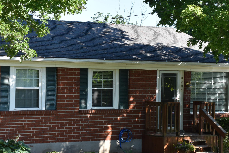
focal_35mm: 126
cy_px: 82
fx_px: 801
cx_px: 98
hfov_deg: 16.3
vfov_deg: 10.9
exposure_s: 1/250
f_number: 7.1
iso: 200
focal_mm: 46
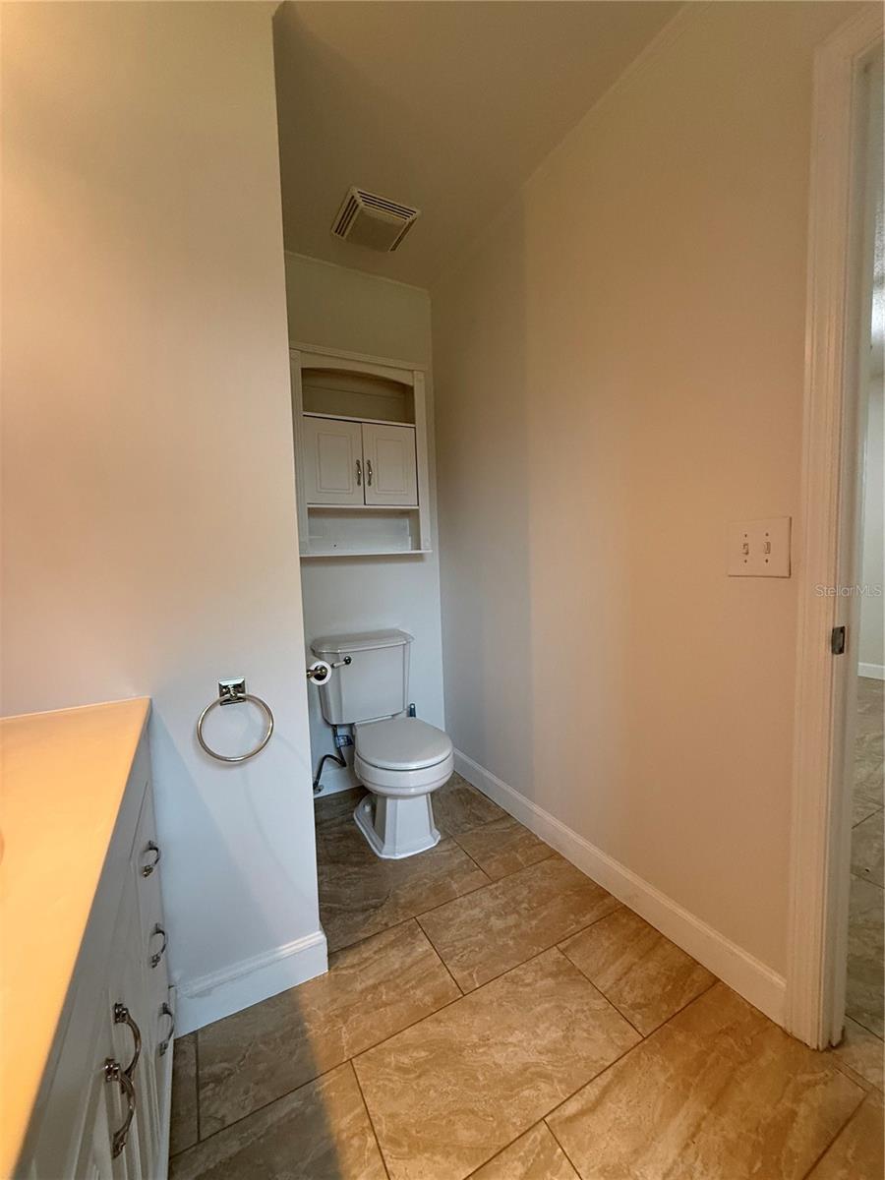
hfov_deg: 85.7
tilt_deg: -4.0
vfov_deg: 102.1
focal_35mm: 14
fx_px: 477
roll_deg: +0.9
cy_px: 590
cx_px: 442
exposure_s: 1/60
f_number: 2.2
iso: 400
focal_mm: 2.22
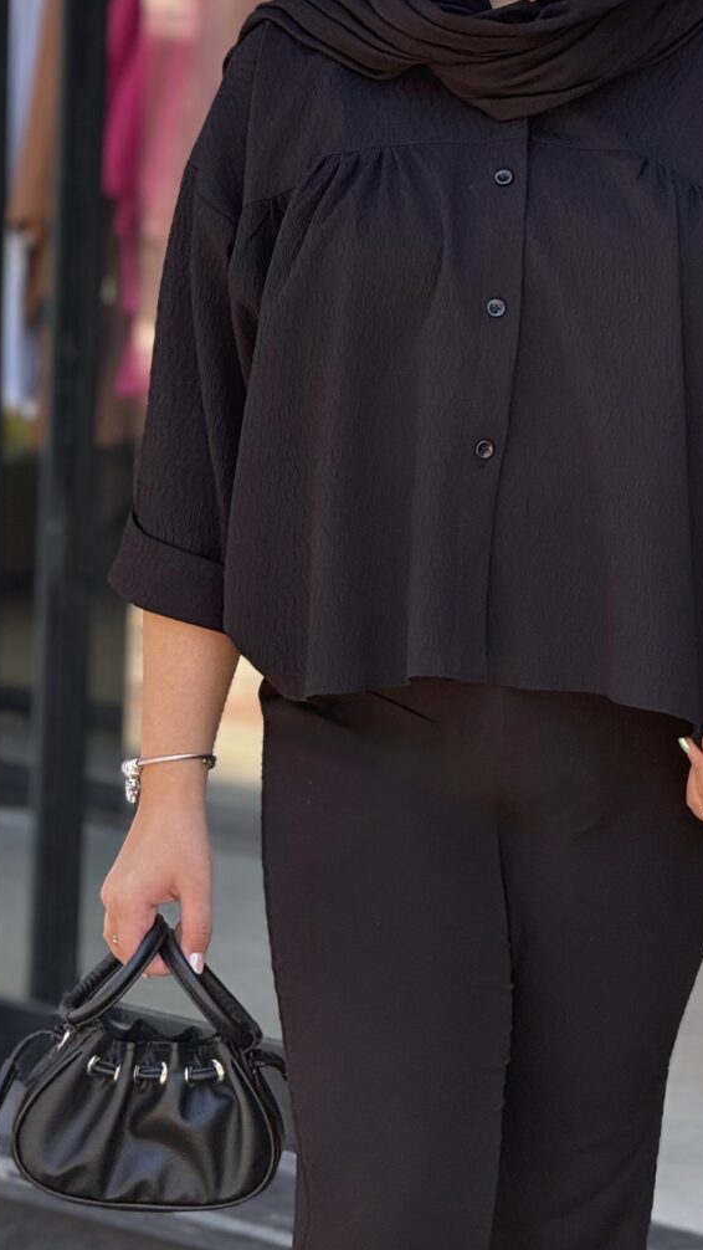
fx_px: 6892
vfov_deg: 10.4
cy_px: 516
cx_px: 550
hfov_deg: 5.8
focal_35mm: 208
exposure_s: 1/177
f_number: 2.8
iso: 64
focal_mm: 15.66
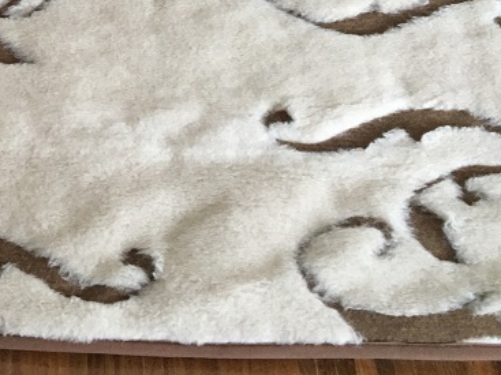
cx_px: -72
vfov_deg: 18.0
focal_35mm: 79
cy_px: -31
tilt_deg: -47.5
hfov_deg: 23.0
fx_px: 1143
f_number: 2.2
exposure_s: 1/33
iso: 160
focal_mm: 4.15
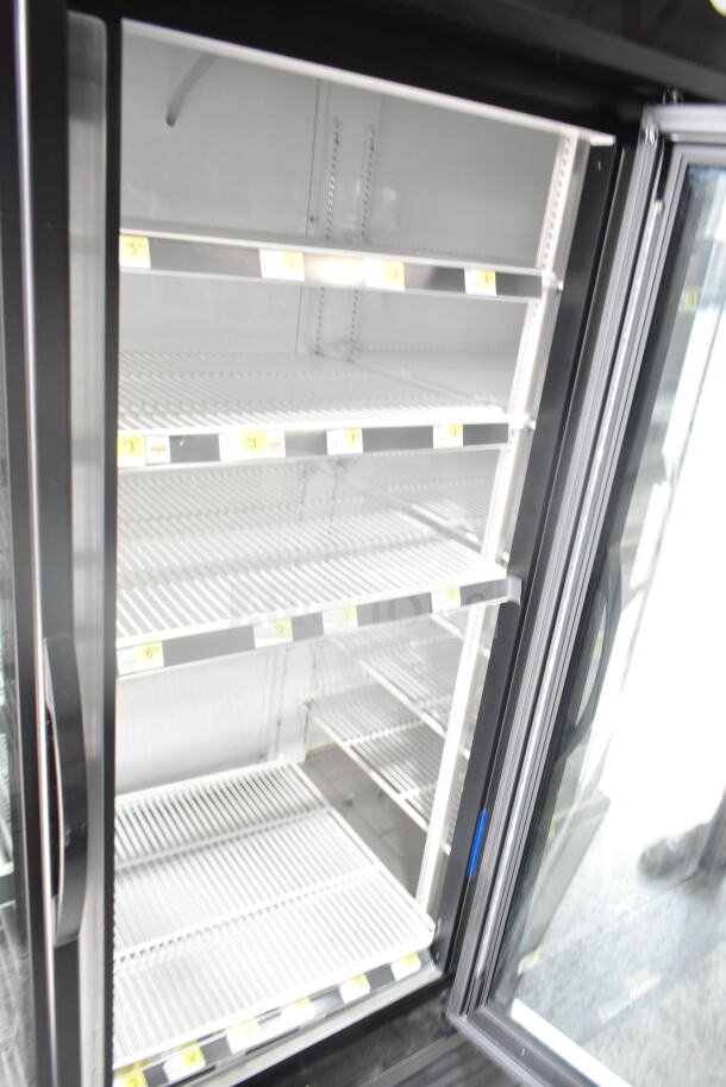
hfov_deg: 48.0
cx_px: 363
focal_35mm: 27
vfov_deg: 67.4
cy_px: 544
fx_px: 816
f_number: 4.5
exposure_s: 1/80
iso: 1600
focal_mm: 18
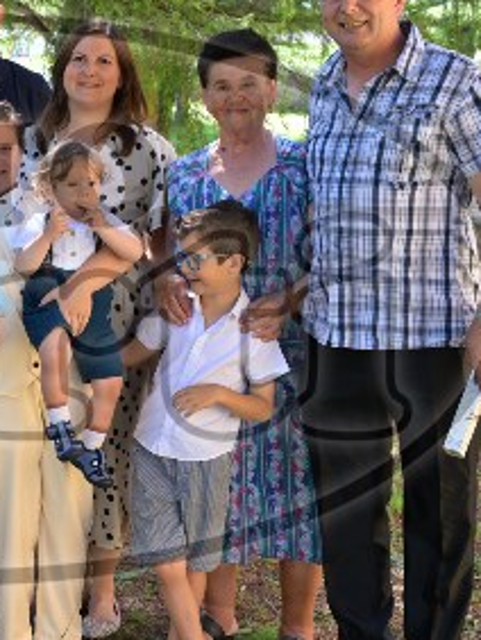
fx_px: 1350
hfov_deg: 19.4
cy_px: 301
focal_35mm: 73
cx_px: -39
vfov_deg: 26.6
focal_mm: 33
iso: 640
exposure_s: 1/160
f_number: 5.6
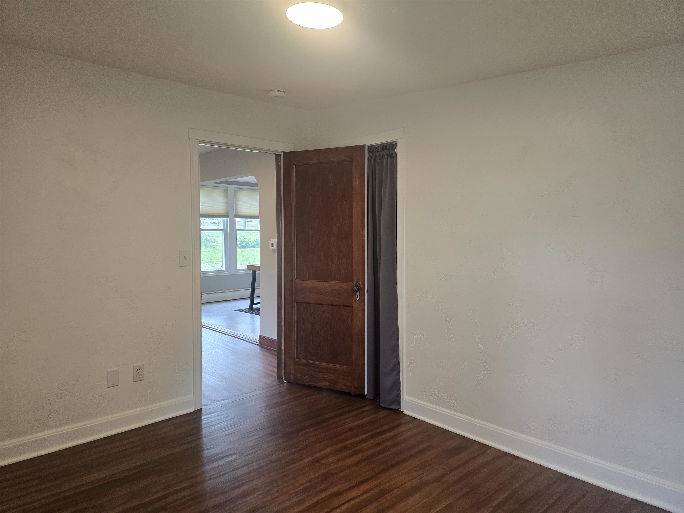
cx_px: 342
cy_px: 256
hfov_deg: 73.9
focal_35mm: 23
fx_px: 454
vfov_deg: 58.9
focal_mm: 6.3
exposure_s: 1/120
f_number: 1.7
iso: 200
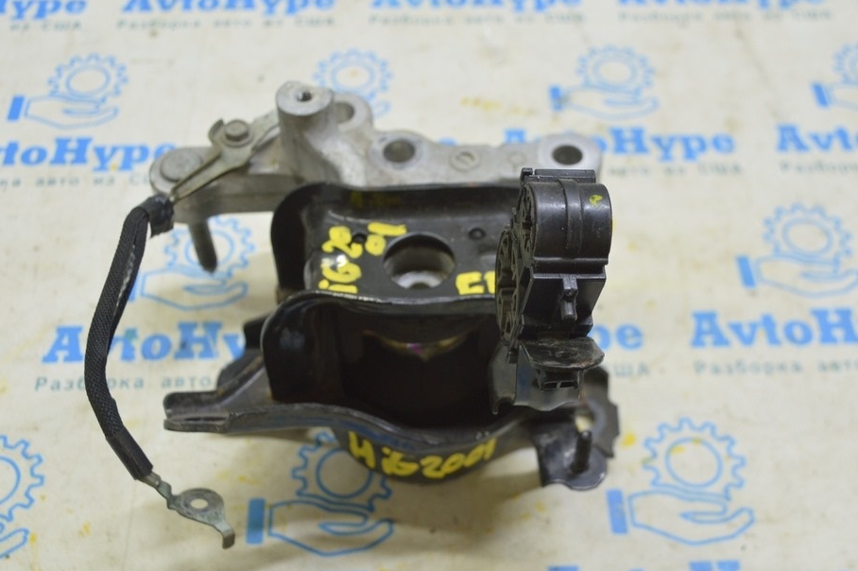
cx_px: 420
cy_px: 313
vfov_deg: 30.4
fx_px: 1048
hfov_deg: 44.5
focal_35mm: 44
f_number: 5.6
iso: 400
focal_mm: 26
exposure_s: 1/20
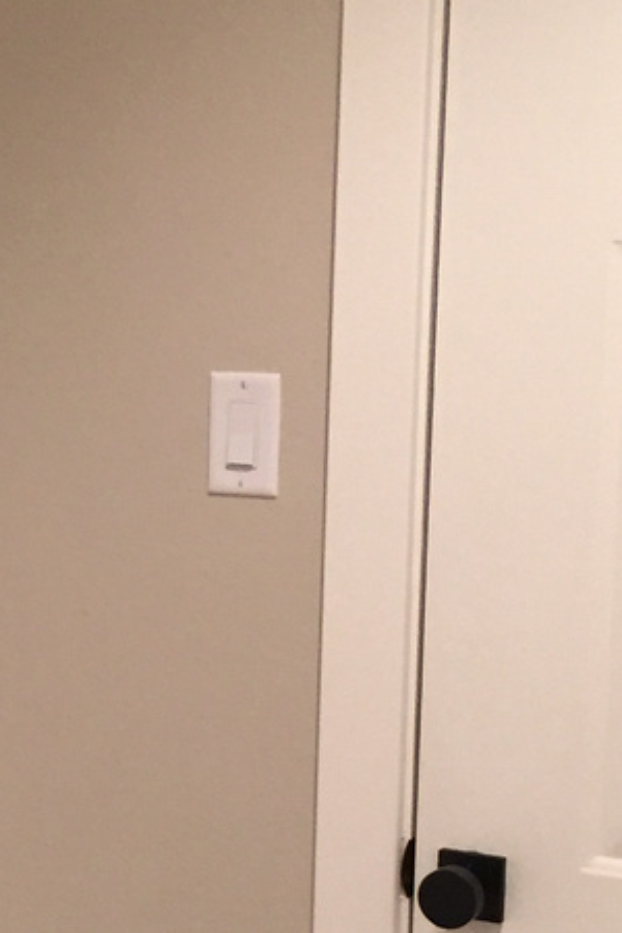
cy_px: 680
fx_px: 2669
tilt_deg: -9.9
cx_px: -253
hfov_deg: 12.7
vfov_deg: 19.7
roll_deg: +0.5
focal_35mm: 103
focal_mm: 4.15
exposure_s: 1/15
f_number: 2.2
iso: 100
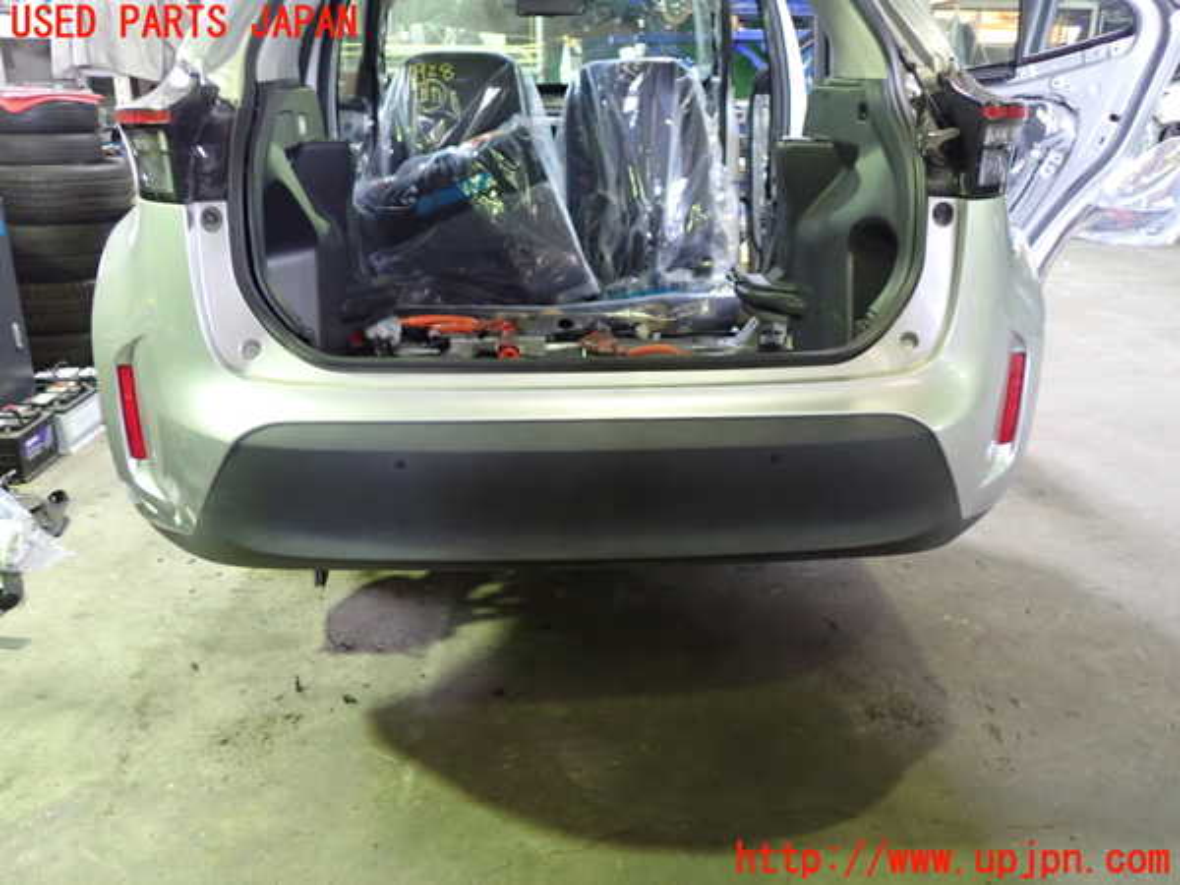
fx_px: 1023
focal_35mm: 30
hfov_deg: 60.0
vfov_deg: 46.8
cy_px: 442
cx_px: 590
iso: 800
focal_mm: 5.4
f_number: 2.3
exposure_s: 1/25
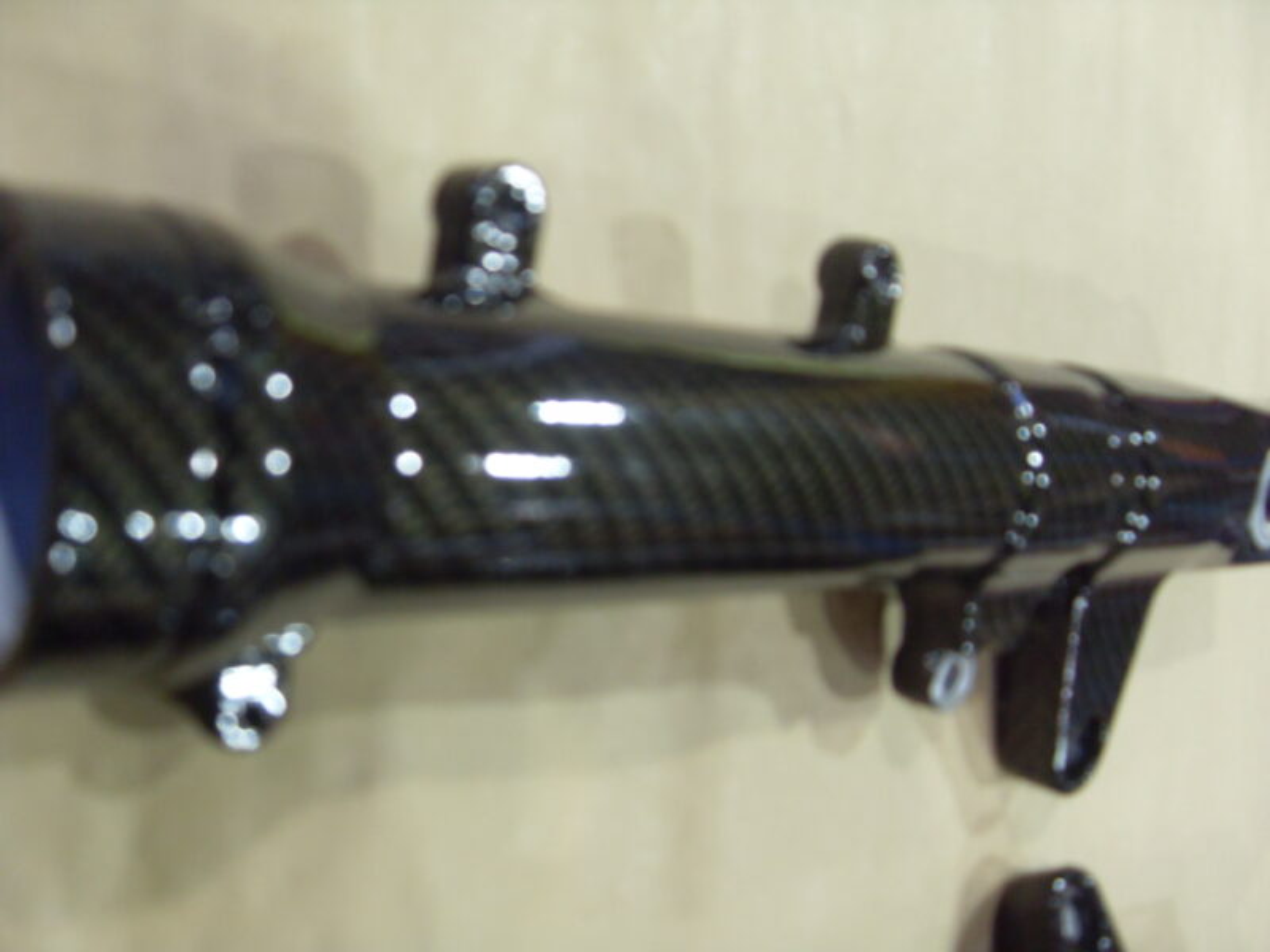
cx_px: 635
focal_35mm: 35
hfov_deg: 52.6
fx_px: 1284
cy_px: 476
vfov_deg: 40.7
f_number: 2.8
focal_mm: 6.3
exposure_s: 1/20
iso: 200
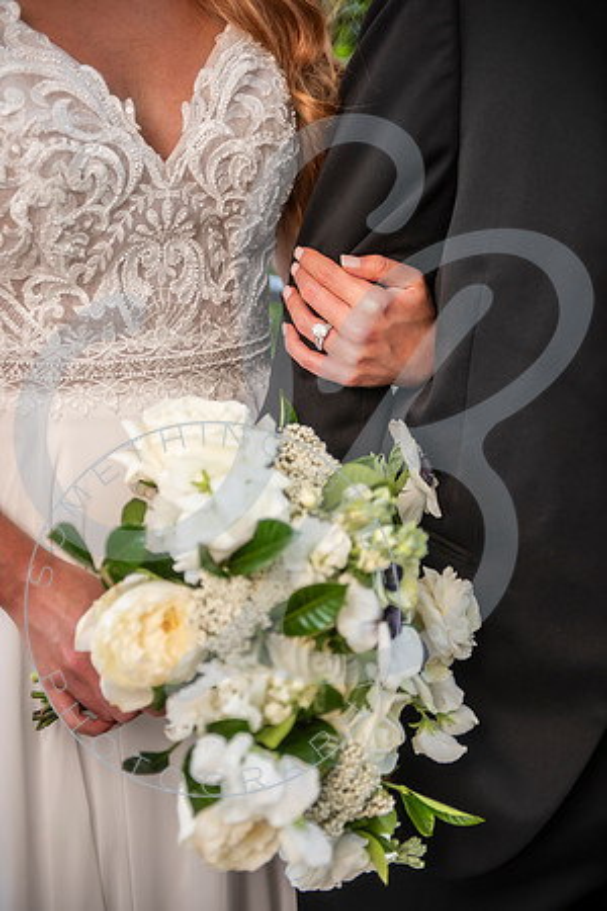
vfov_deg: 32.4
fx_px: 1568
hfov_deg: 21.9
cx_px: 304
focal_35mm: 62
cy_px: 456
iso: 100
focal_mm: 62
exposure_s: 1/400
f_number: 2.8
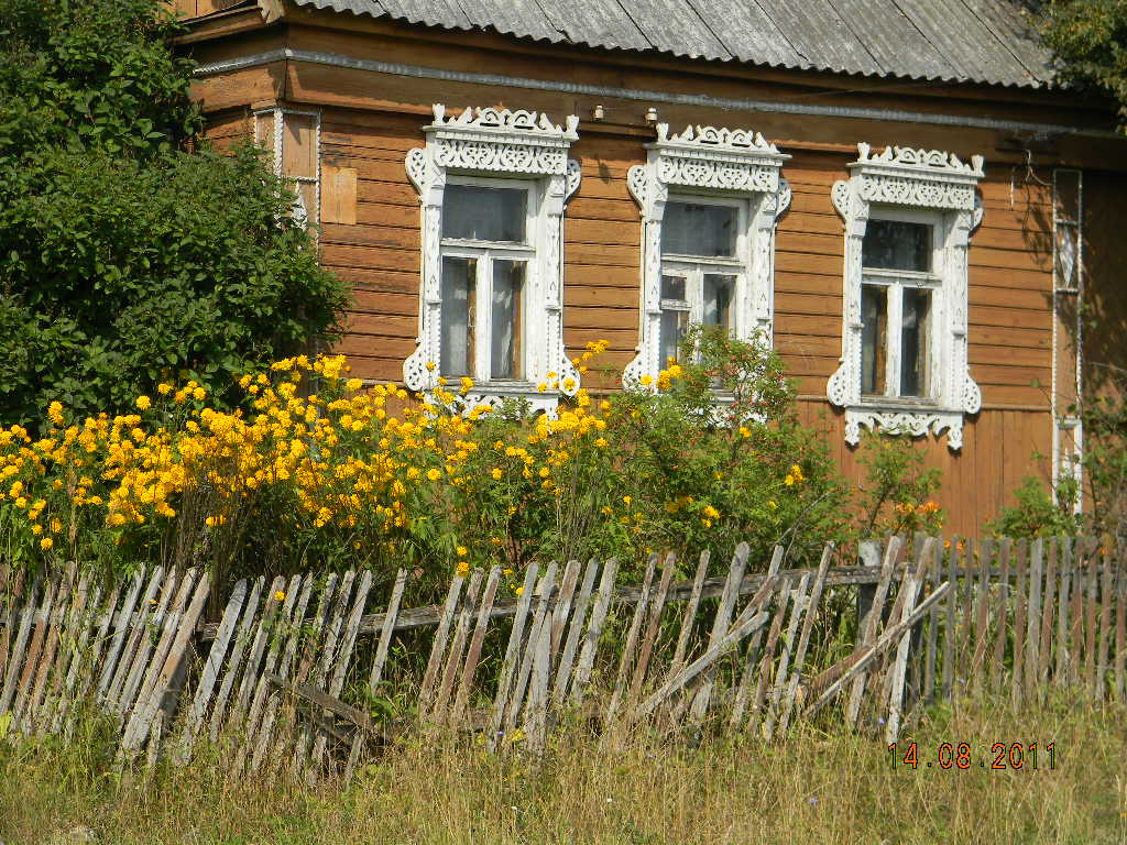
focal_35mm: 105
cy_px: 422
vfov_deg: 14.1
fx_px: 3419
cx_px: 564
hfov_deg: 18.7
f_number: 4.7
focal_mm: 19
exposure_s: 1/595
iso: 80
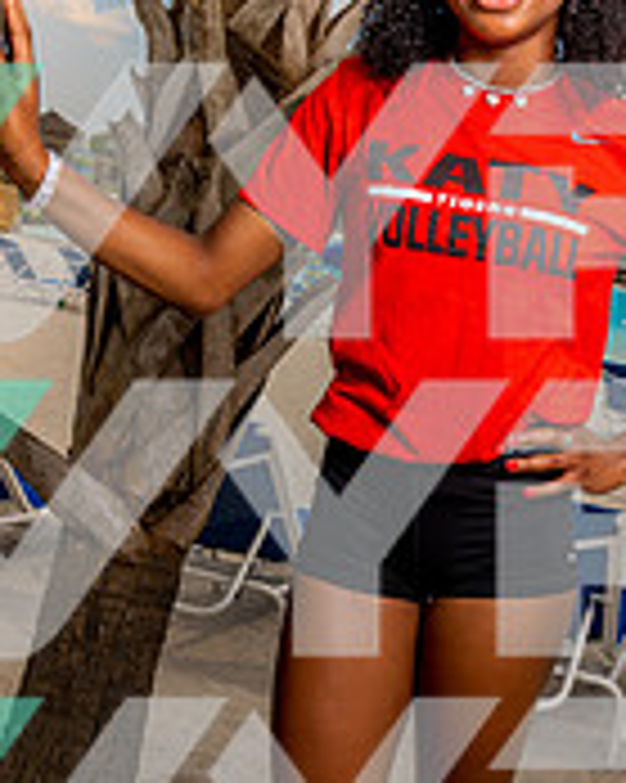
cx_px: 446
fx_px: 1460
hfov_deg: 24.0
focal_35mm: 63
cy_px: 522
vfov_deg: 29.8
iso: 100
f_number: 8
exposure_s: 1/250
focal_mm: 26
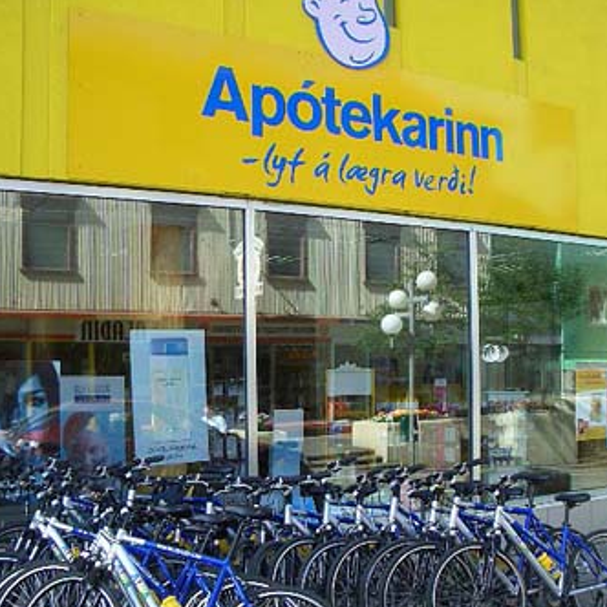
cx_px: 300
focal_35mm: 42
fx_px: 833
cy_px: 375
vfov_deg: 39.8
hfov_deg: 40.0
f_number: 4.3
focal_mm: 5.8
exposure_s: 1/125
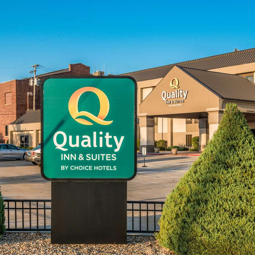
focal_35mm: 53
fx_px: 442
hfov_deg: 32.2
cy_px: 143
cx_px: 138
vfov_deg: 32.2
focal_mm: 35
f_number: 14
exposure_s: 1/40
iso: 100
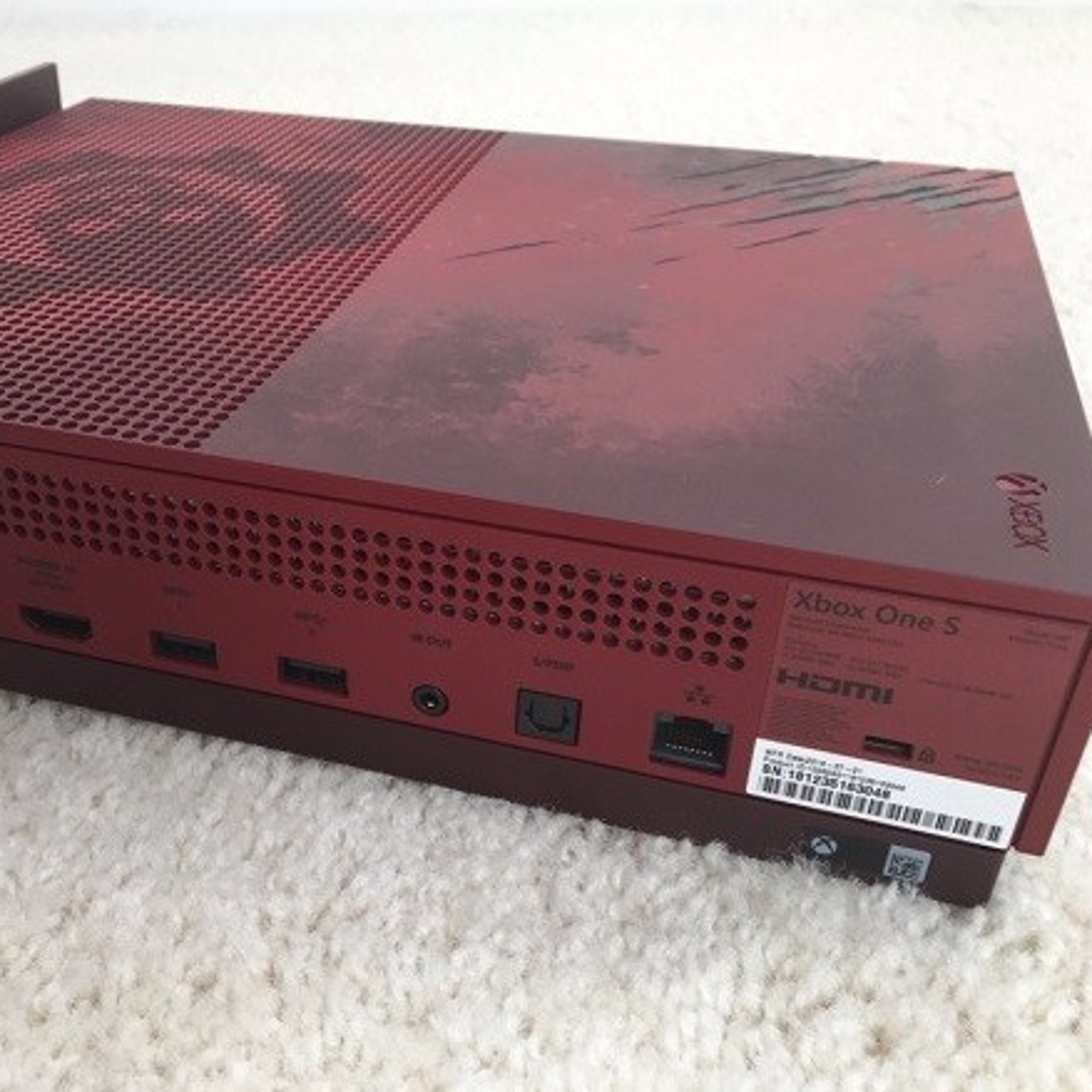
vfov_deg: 47.2
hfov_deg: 46.6
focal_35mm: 35
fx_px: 1249
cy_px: 552
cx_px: 376
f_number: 2.2
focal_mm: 4.15
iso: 32
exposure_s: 1/60
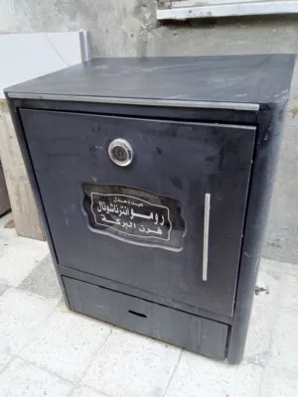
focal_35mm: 27
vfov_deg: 65.3
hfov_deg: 51.4
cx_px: 149
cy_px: 198
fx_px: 310
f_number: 1.6
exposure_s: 1/33.3
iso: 976
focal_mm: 4.19
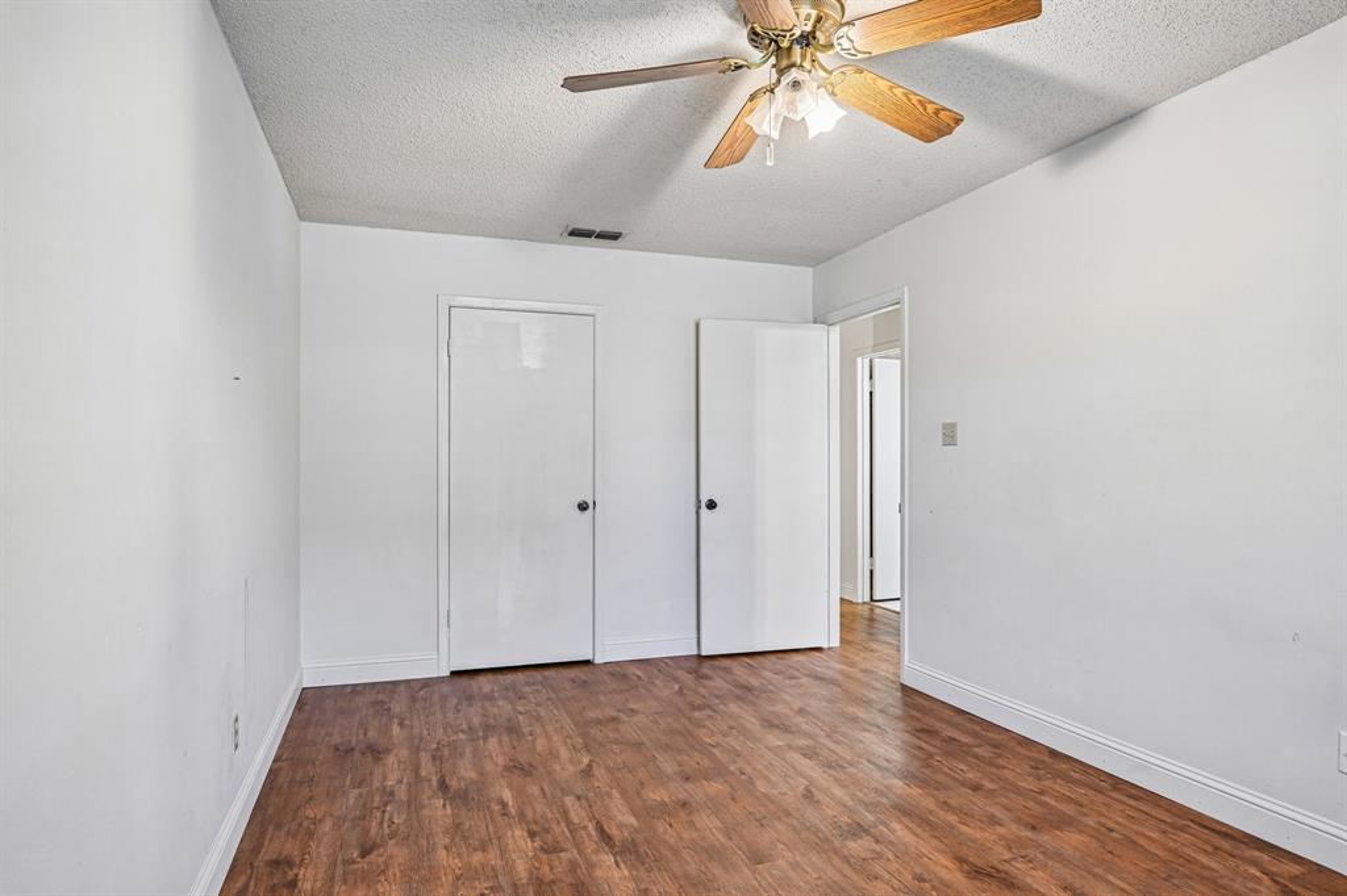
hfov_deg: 81.2
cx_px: 674
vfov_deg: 59.5
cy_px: 448
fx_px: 785
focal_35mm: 21
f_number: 8
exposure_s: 1/4
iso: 400
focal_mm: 21
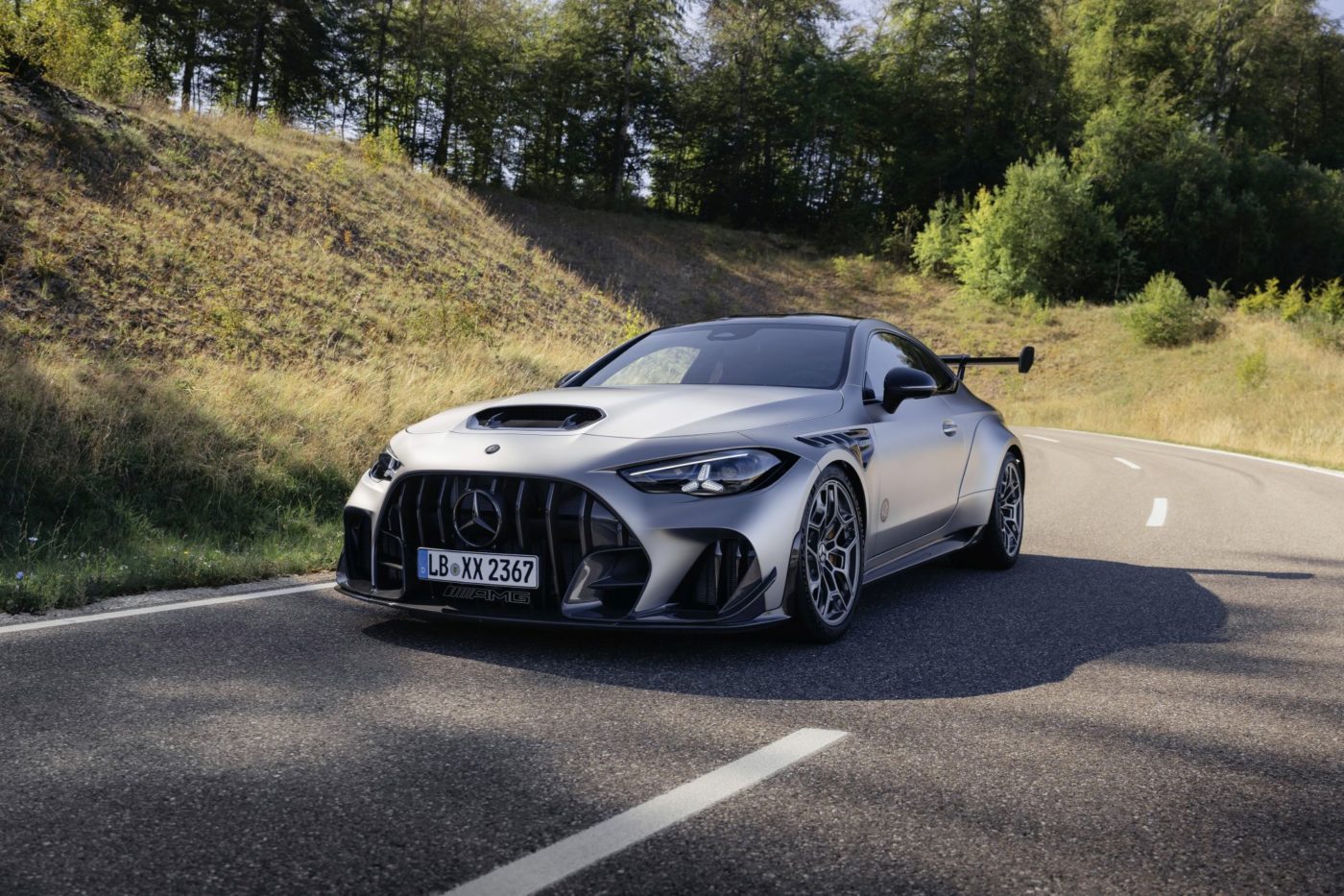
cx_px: 672
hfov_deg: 58.7
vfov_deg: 41.1
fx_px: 1194
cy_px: 448
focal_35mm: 32
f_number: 4
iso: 100
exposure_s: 1/50
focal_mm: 32
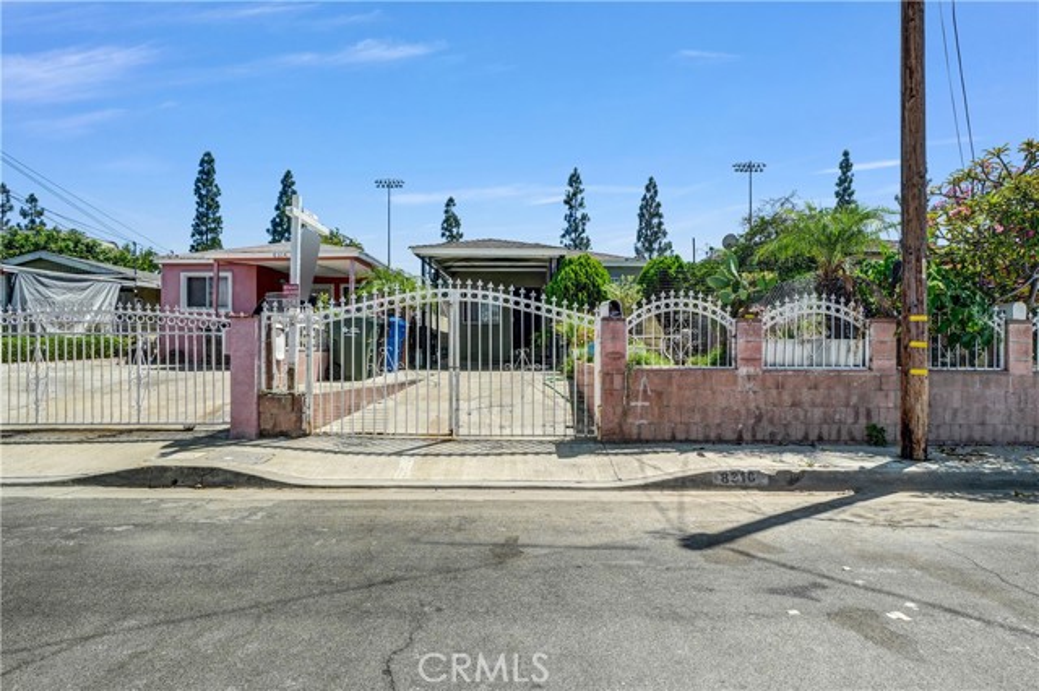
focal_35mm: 18
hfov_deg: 90.0
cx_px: 520
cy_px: 346
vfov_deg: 67.3
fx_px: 519
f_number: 9
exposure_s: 1/500
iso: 400
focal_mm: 12
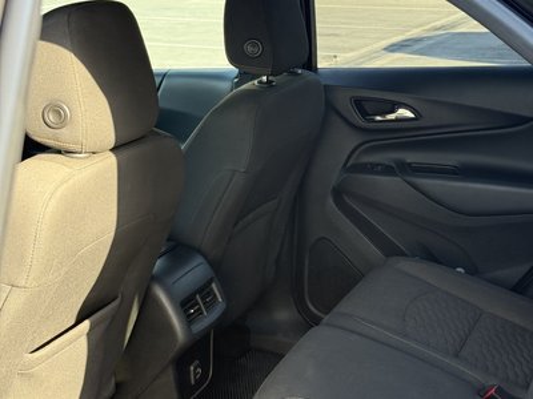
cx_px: 266
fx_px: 739
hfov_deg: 39.7
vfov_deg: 30.3
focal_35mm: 48
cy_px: 200
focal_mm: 6.76
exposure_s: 1/241
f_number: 1.78
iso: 100
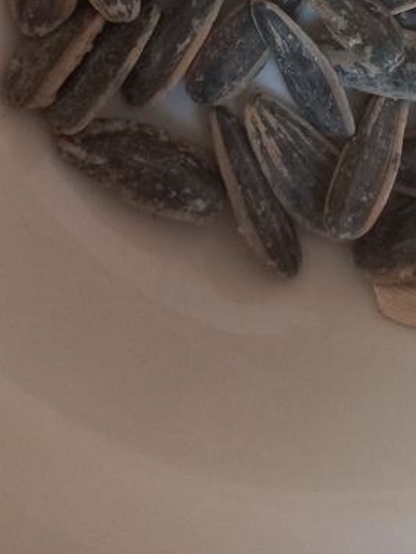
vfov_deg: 28.0
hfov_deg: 23.6
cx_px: 348
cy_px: -97
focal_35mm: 61
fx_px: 977
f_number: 1.8
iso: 320
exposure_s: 1/25
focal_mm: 4.6
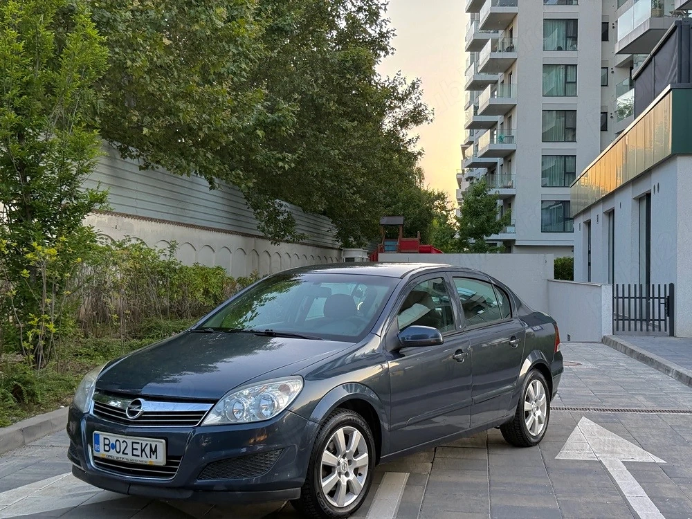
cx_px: 346
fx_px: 960
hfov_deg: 39.7
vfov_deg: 30.3
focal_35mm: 48
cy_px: 260
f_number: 1.78
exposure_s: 1/225
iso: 64
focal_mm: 6.76
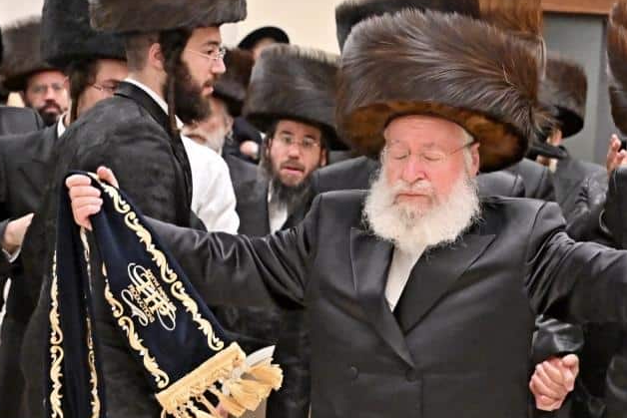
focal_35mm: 132
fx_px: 2299
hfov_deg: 15.5
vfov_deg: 10.4
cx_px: 415
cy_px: 272
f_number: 4
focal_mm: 54
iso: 1600
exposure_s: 1/250
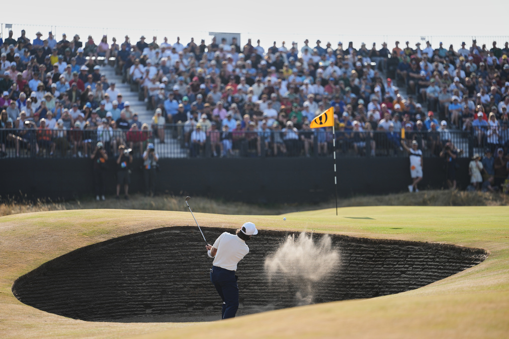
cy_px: 170
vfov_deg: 10.0
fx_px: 1936
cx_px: 254
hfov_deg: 15.0
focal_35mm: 137
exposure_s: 1/2500
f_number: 2
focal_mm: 137
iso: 100
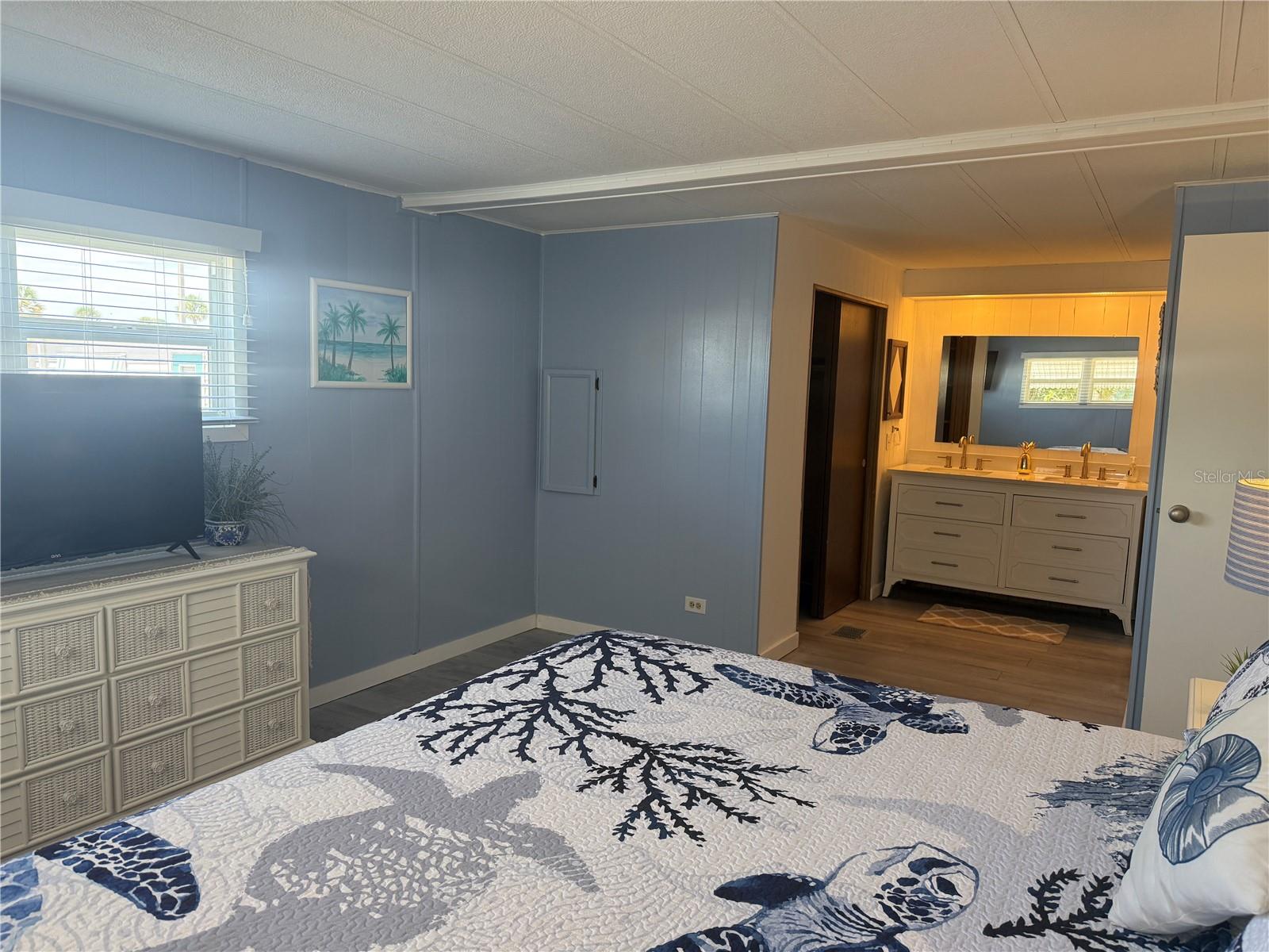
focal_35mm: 24
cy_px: 476
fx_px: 880
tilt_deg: -5.1
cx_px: 634
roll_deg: -1.6
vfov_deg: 56.8
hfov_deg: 71.6
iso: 200
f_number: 1.78
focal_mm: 6.76
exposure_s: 1/212
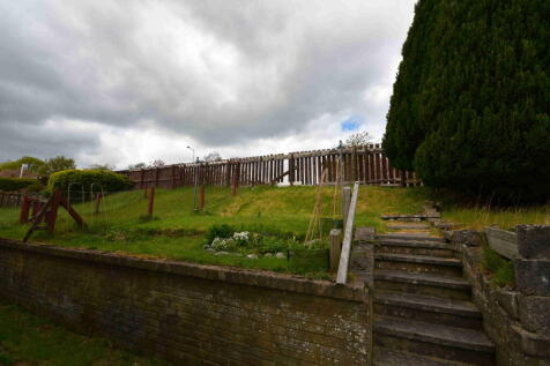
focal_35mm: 15
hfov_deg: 100.4
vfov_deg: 77.3
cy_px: 183
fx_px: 229
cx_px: 275
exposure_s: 1/250
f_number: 10
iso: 180
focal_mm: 10
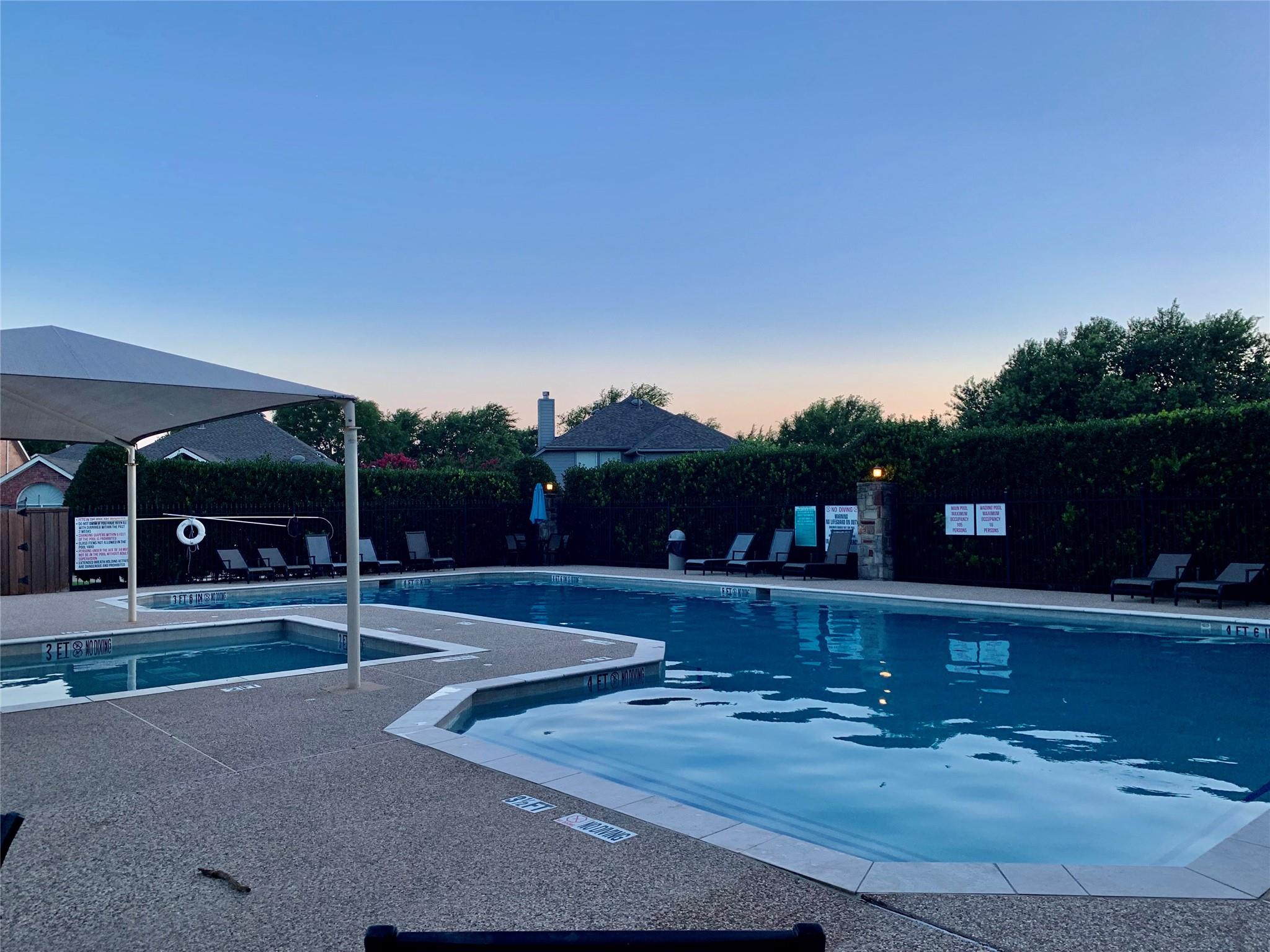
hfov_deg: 67.3
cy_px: 476
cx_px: 635
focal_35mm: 26
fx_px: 954
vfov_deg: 53.1
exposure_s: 1/121
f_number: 1.8
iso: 50
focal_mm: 4.25
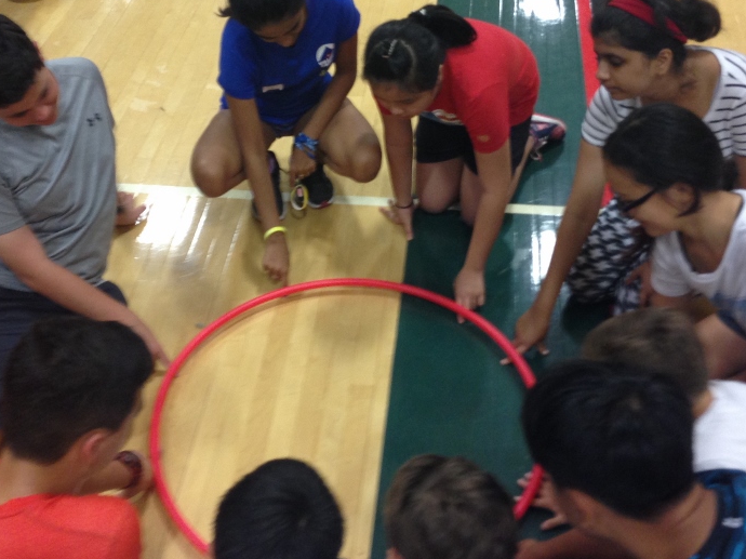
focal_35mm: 49
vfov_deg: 29.5
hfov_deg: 38.9
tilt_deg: -40.2
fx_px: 1056
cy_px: 194
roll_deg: +4.5
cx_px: 332
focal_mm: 4.12
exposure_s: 1/20
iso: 100
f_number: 2.4
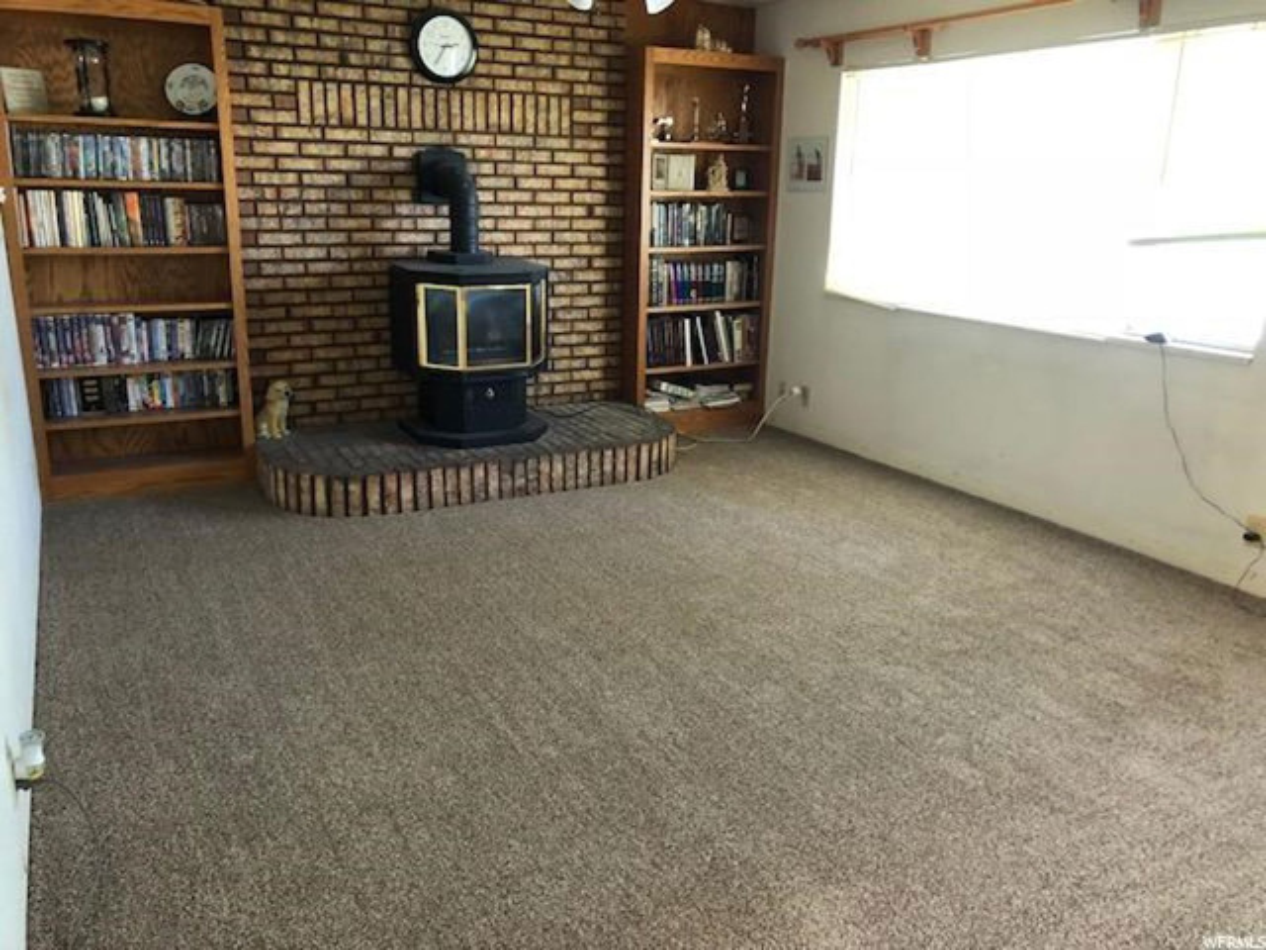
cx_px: 633
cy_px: 475
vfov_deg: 49.7
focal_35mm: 28
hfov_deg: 63.4
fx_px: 1024
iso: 100
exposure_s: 1/11
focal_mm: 3.99
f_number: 1.8
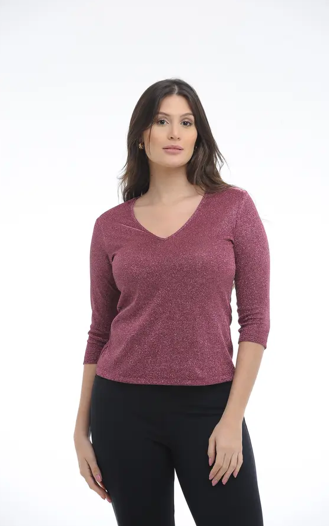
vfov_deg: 12.8
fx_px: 2352
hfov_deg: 8.0
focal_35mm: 164
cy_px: 262
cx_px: 167
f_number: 9
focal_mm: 160
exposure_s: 1/160
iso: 200
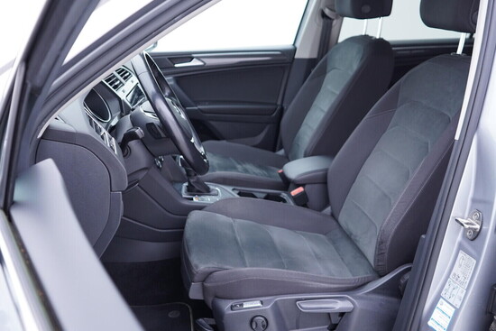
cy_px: 166
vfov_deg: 36.9
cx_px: 248
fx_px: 496
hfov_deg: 53.1
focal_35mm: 36
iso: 250
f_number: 2.8
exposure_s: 1/40
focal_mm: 24
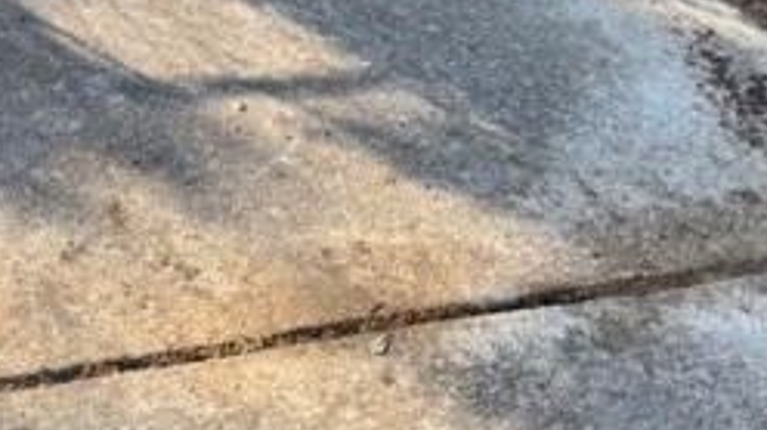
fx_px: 1646
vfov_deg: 12.9
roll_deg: +0.4
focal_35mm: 81
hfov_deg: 24.8
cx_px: -25
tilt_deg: -13.8
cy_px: -433
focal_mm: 6.76
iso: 80
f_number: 1.78
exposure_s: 1/633
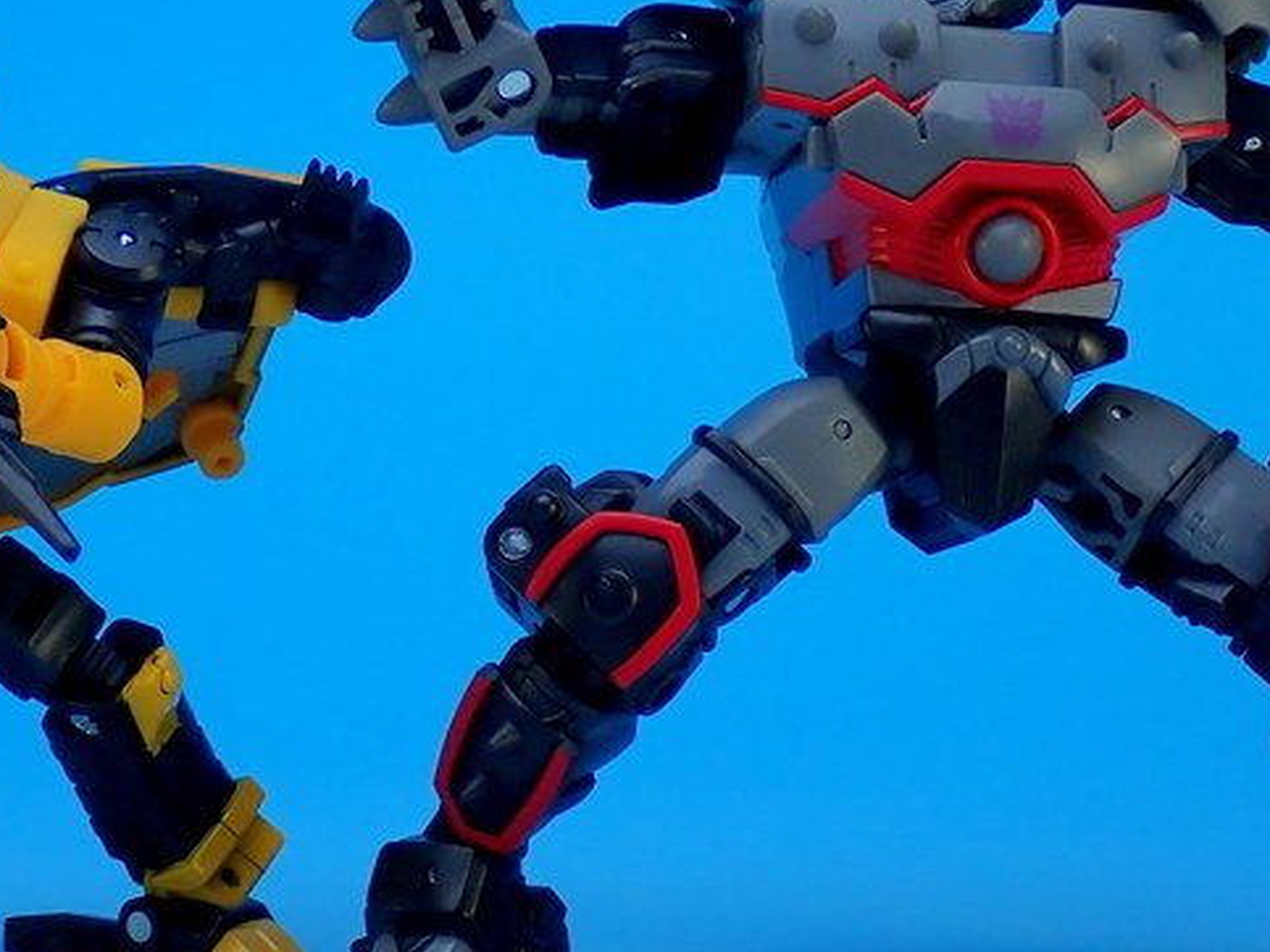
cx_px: 431
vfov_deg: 13.9
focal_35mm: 106
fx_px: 3888
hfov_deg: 18.5
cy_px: 279
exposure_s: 1/40
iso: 100
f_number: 3.2
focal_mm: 9.01
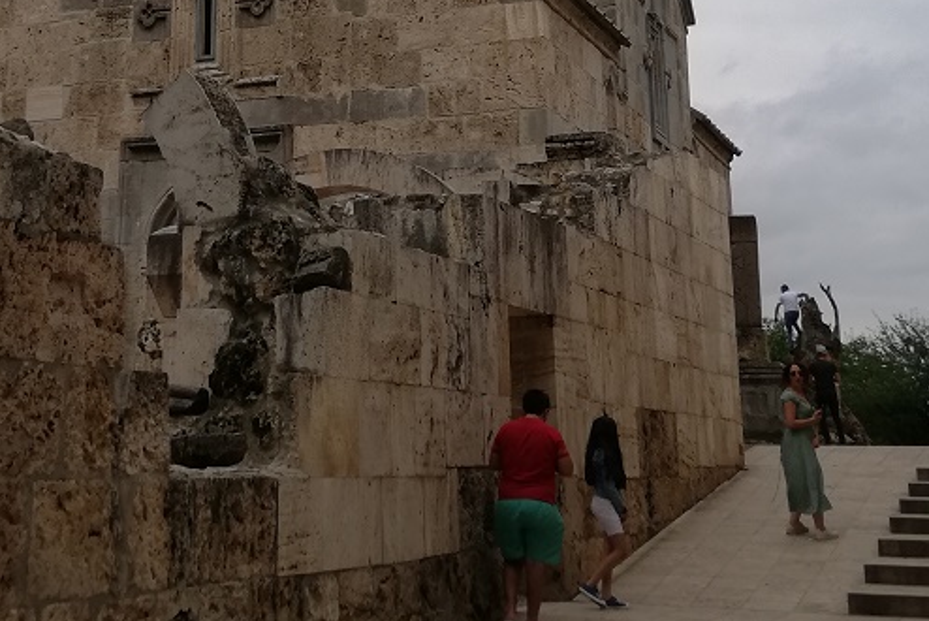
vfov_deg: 21.0
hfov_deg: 31.5
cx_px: 269
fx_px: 1627
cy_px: 34
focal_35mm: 63
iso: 50
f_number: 2.2
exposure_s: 1/787
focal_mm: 3.81
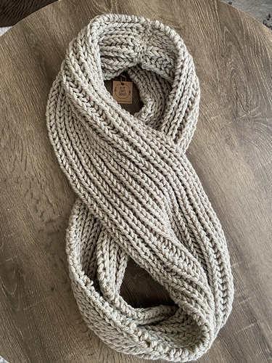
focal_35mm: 26
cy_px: 182
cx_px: 136
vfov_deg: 67.3
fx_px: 272
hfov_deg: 53.1
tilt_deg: -83.4
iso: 125
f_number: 1.8
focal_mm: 4.25
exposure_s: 1/62
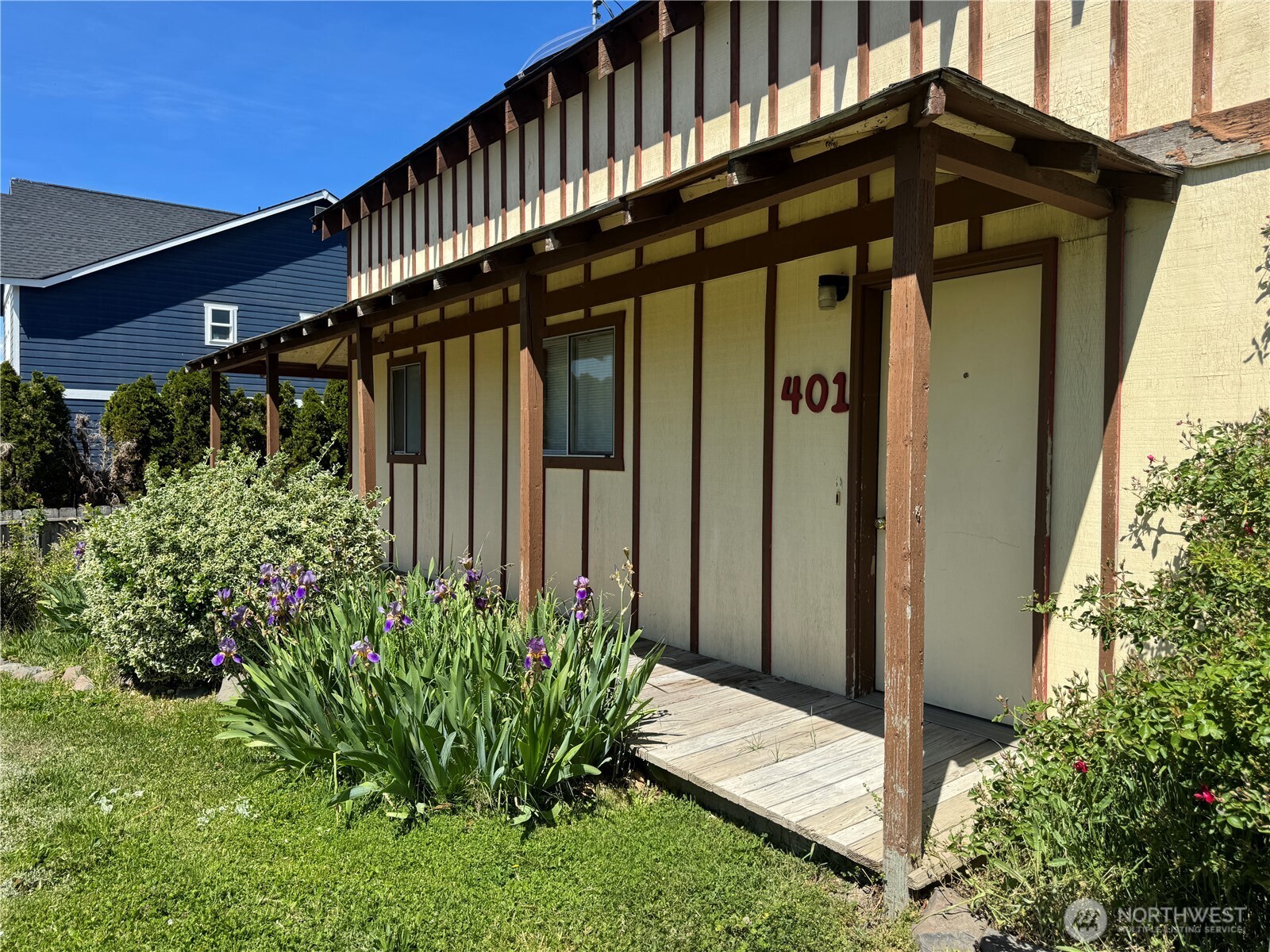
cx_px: 635
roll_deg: -0.5
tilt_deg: -1.9
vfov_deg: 56.8
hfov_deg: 71.6
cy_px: 476
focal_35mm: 24
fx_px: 881
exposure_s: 1/2959
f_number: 1.78
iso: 80
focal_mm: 6.76
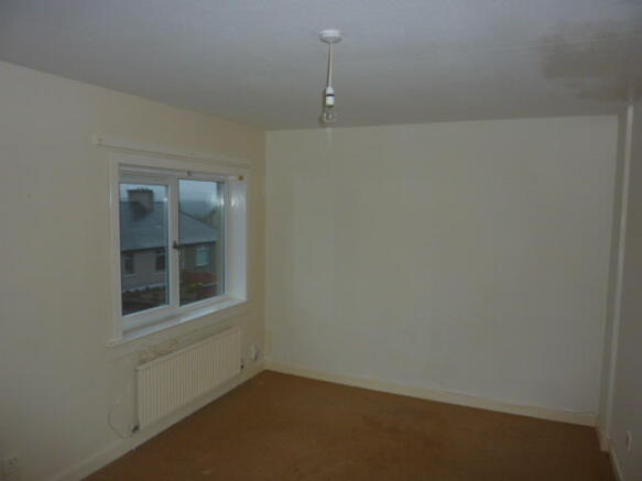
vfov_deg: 54.9
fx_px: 464
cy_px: 240
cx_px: 321
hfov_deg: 69.4
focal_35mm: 25
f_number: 3.3
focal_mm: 4.1
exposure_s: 1/30
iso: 100
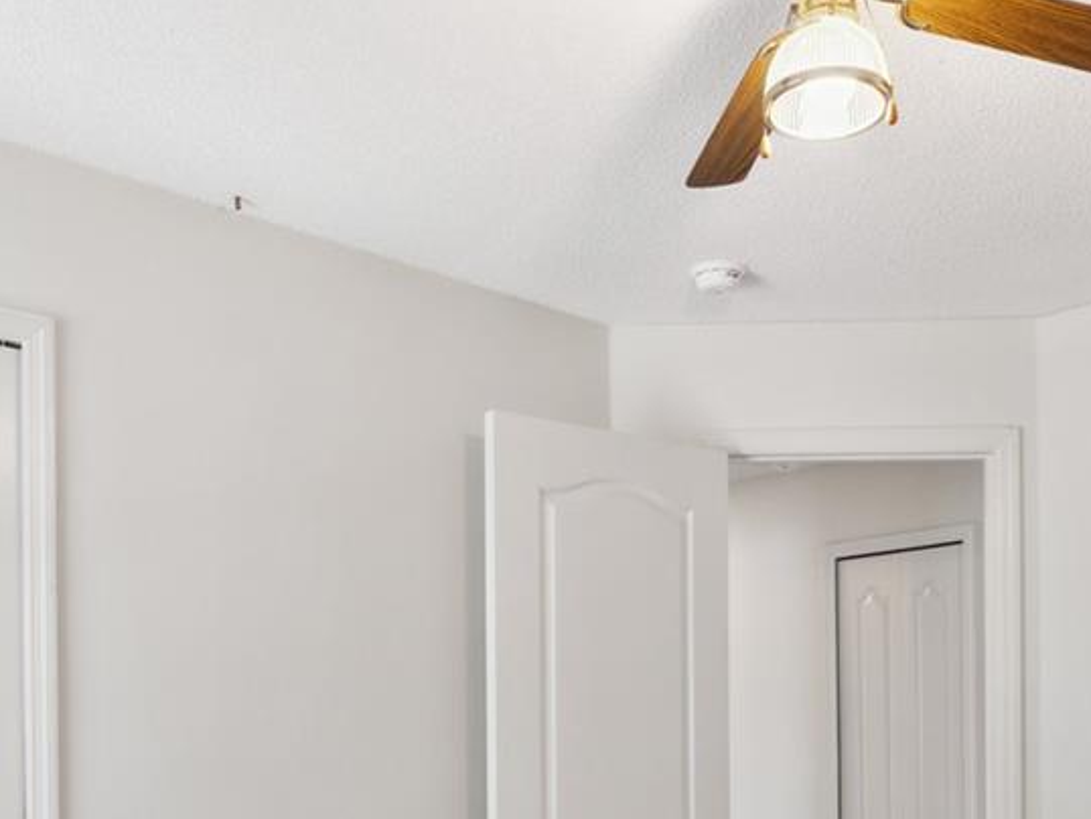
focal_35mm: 40
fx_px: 1261
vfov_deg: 33.9
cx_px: 582
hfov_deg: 46.7
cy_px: 752
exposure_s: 1/10
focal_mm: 14
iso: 400
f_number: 8
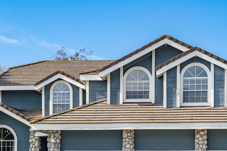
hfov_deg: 27.7
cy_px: 122
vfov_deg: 18.5
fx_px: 460
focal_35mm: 73
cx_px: 122
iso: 320
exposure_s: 1/640
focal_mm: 40
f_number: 9
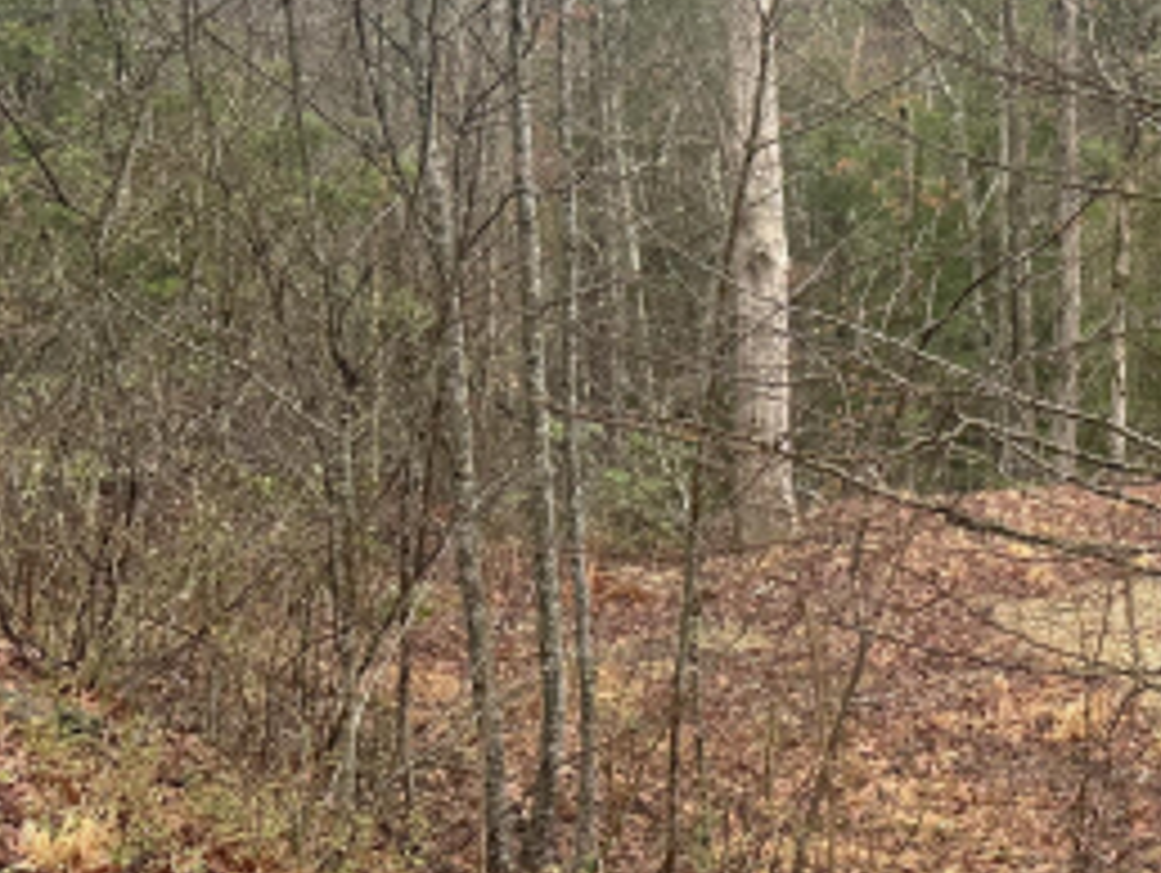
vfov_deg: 23.7
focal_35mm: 62
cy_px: 374
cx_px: 1366
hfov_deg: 27.7
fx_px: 2081
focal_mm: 6.86
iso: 80
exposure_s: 1/317
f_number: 1.78
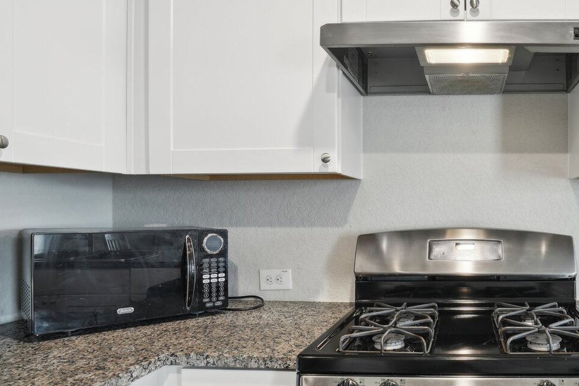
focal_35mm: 27
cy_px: 218
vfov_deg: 47.8
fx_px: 434
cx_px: 458
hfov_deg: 62.1
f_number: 8
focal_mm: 16
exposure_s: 1/2
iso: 400
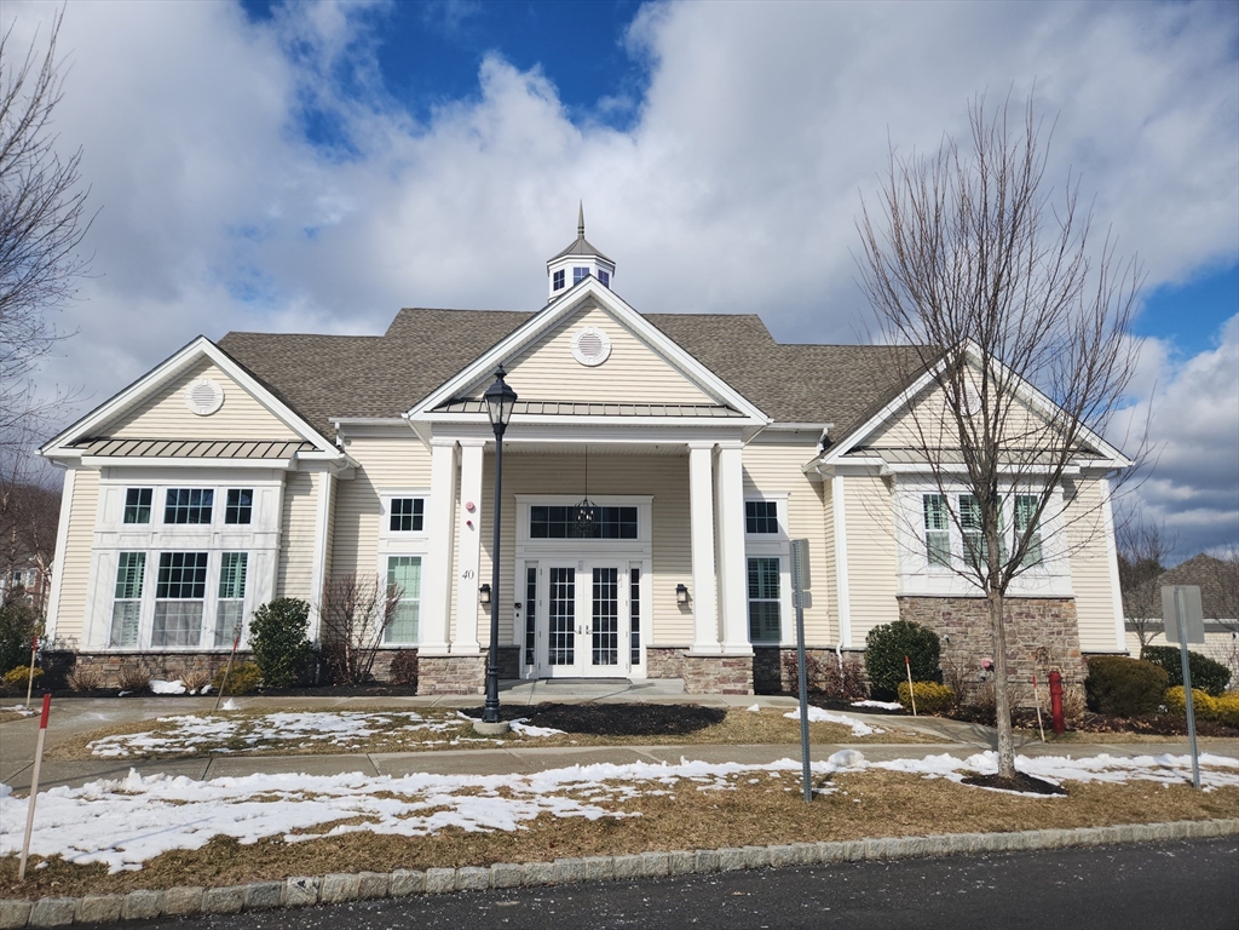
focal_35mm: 23
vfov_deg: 58.9
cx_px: 620
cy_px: 465
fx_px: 823
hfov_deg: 73.9
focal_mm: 5.4
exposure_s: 1/3521
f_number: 1.8
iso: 20
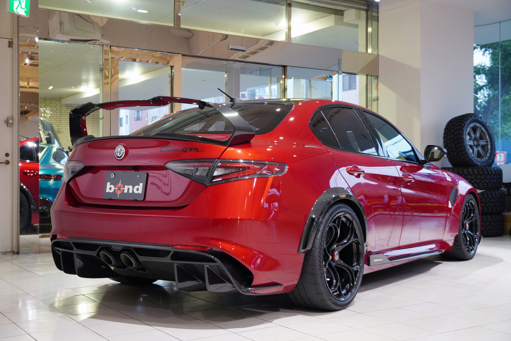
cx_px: 256
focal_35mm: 48
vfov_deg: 28.1
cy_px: 170
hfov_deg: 41.1
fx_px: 681
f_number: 4.5
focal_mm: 32
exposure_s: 1/50
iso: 500
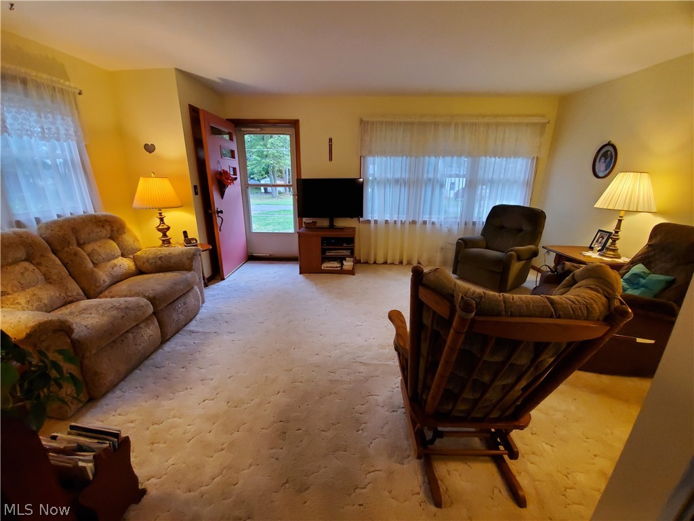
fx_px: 261
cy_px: 260
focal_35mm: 13
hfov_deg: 106.2
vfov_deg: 89.9
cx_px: 347
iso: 320
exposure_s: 1/59
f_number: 2.2
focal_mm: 1.8
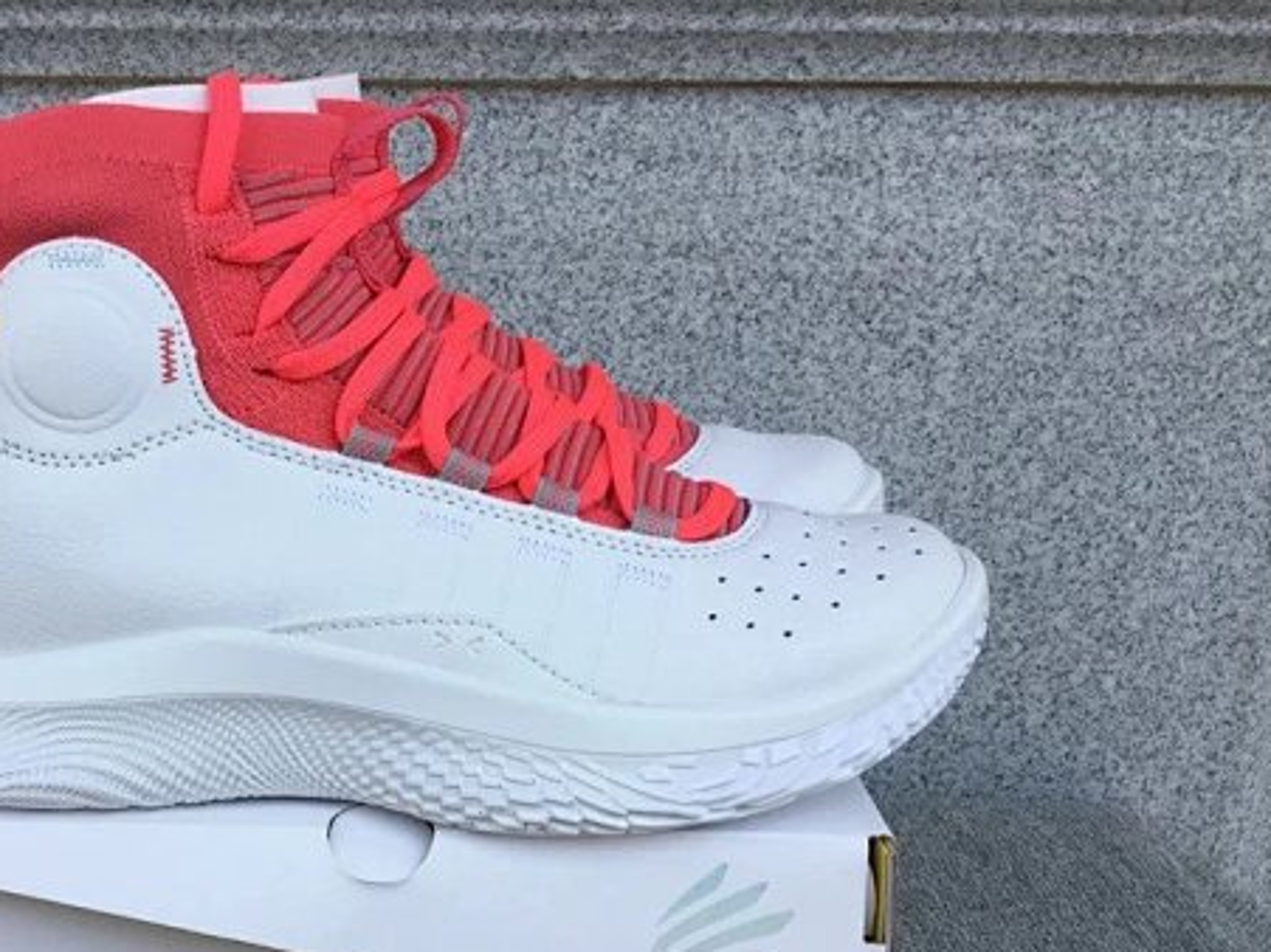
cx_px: 397
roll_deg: +0.0
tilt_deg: -18.3
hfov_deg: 42.2
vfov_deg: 32.5
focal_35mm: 44
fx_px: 1615
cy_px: 653
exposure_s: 1/612
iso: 25
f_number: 2.4
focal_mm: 3.3
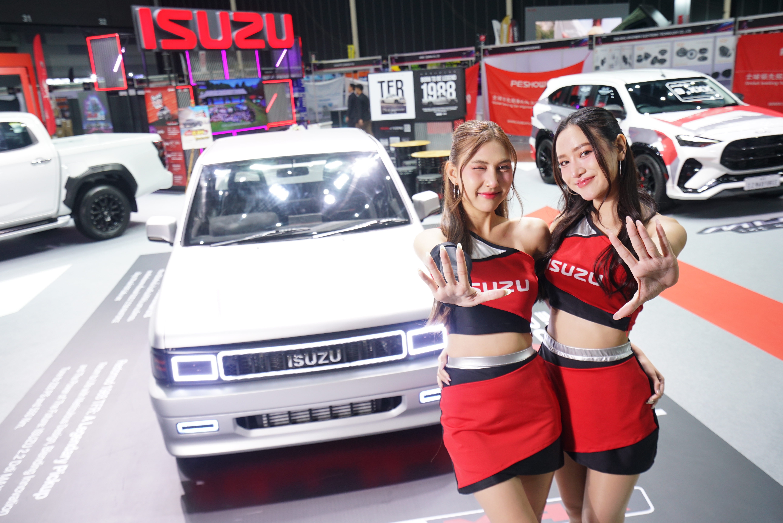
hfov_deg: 57.2
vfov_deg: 40.0
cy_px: 262
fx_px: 718
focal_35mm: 33
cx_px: 392
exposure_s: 1/80
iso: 800
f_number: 5
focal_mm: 33
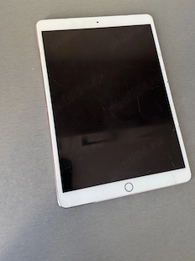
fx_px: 233
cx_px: 106
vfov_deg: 58.0
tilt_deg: -72.1
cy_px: 108
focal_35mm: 31
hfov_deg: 45.3
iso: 200
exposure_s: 1/75
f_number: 1.78
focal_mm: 6.76
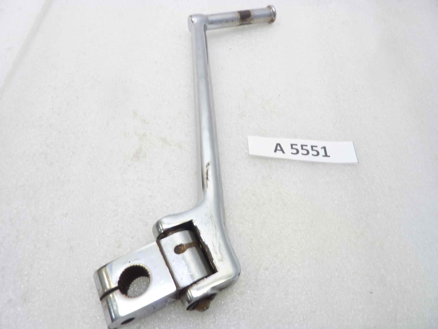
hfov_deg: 69.4
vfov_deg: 54.9
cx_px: 219
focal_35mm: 25
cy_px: 164
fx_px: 316
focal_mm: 4.1
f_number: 3.3
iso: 80
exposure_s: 1/15
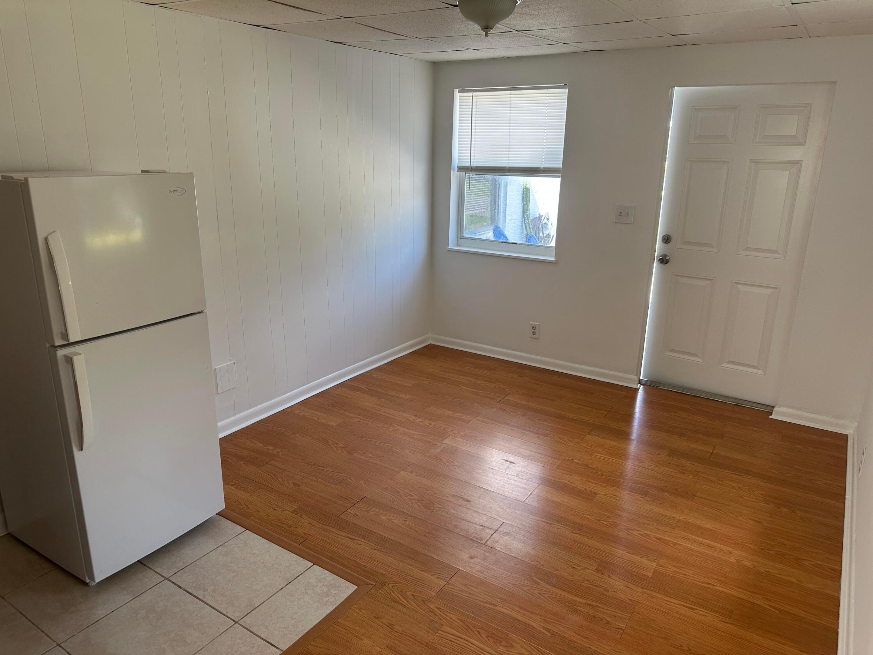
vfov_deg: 56.8
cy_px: 328
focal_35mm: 24
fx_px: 605
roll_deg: -1.2
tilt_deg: -15.8
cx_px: 436
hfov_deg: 71.6
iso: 80
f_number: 1.78
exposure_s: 1/136
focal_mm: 6.86
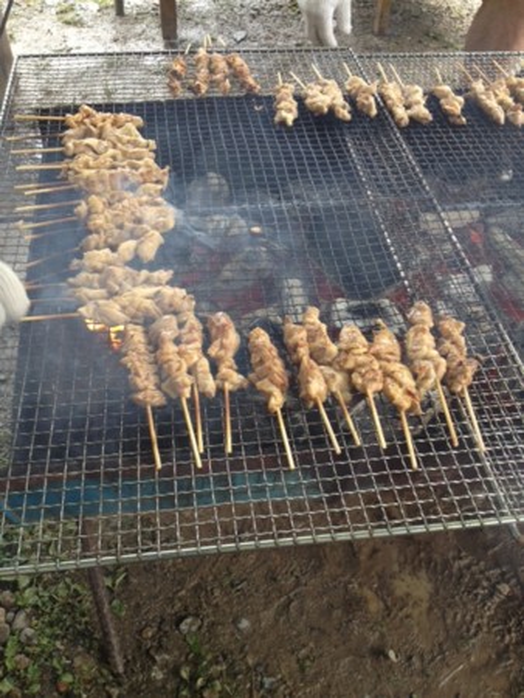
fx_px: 706
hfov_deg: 40.7
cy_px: 349
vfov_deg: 52.6
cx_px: 262
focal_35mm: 35
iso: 64
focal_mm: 4.28
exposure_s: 1/137
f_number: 2.4
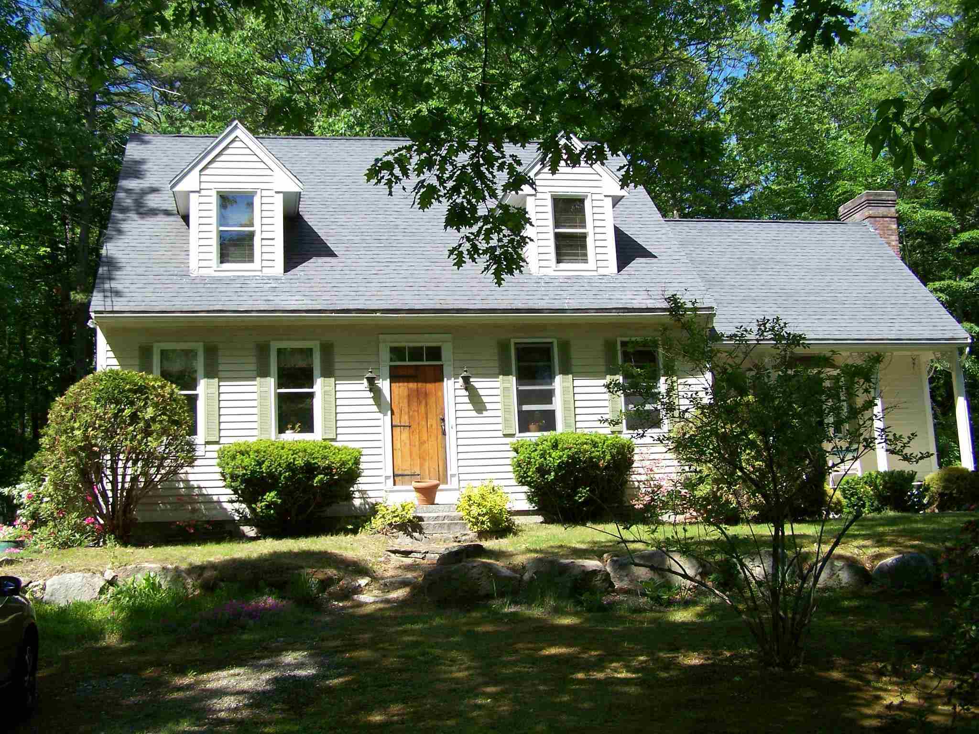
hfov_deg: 49.0
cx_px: 490
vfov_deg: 37.7
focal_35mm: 38
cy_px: 367
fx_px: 1075
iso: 160
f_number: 4
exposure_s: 1/1000
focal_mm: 6.3
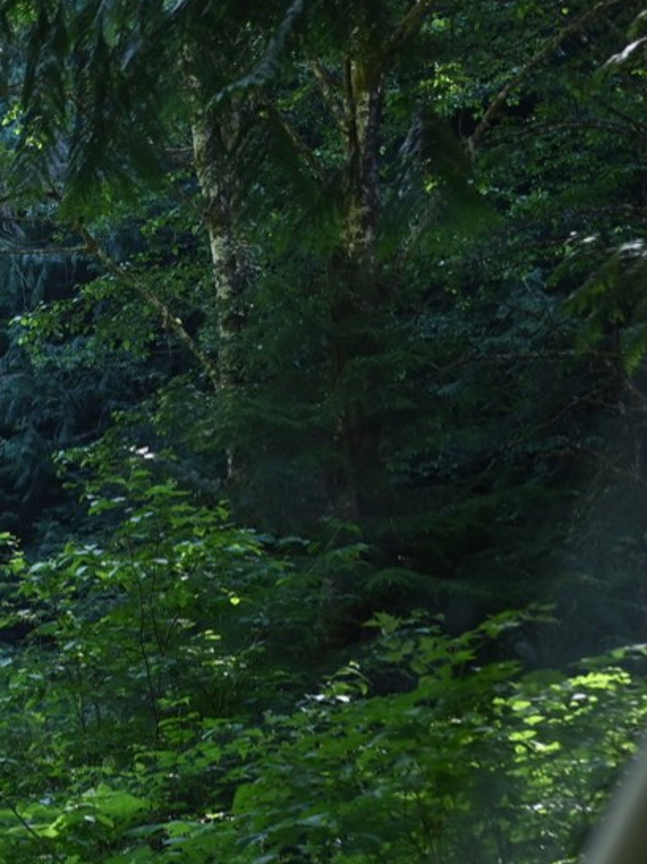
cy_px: 725
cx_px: -467
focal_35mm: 93
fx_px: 2319
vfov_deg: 20.8
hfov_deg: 14.3
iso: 500
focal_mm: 33
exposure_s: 1/125
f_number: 4
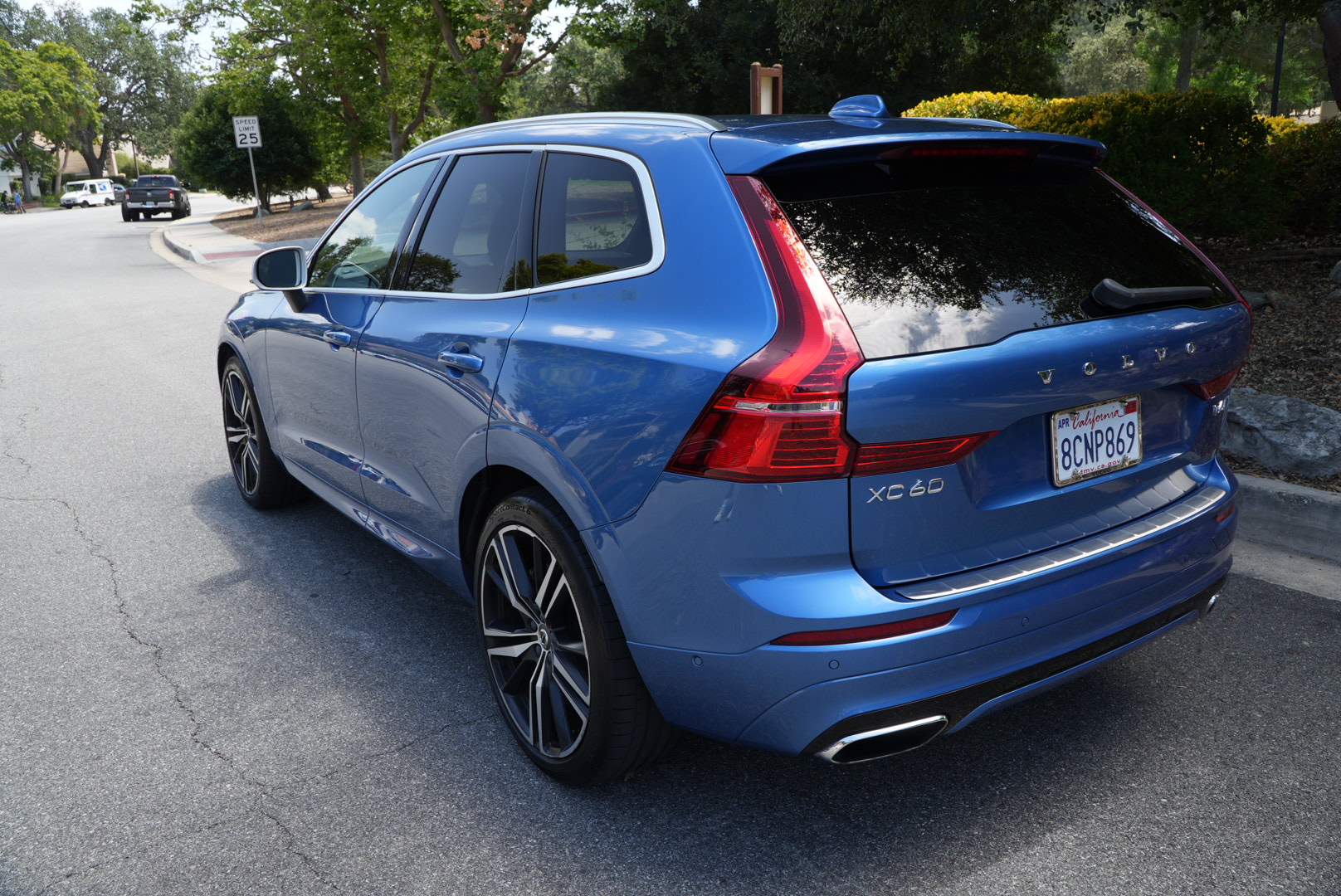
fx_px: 1006
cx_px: 670
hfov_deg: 67.3
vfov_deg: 48.0
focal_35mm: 27
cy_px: 448
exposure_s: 1/100
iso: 125
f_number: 7.1
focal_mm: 18
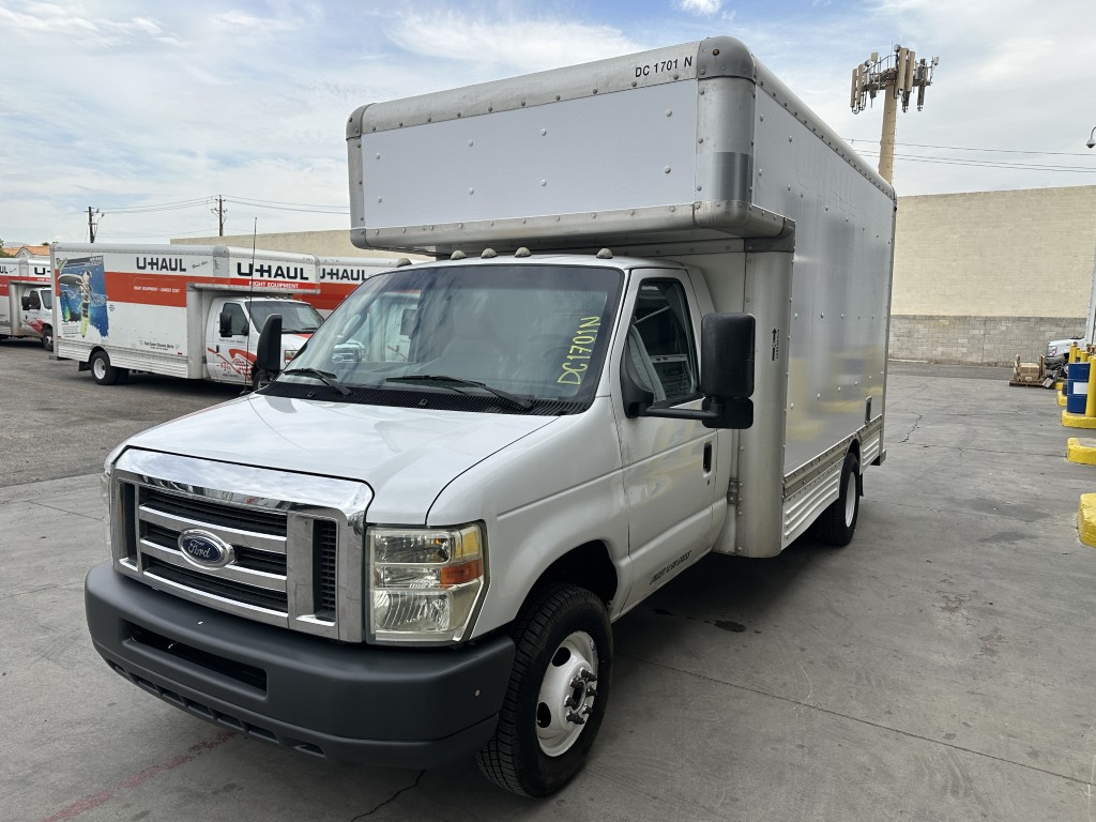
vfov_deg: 56.8
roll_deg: -1.6
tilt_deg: -4.4
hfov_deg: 71.6
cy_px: 411
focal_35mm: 24
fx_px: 760
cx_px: 548
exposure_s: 1/1949
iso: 80
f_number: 1.78
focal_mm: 6.86
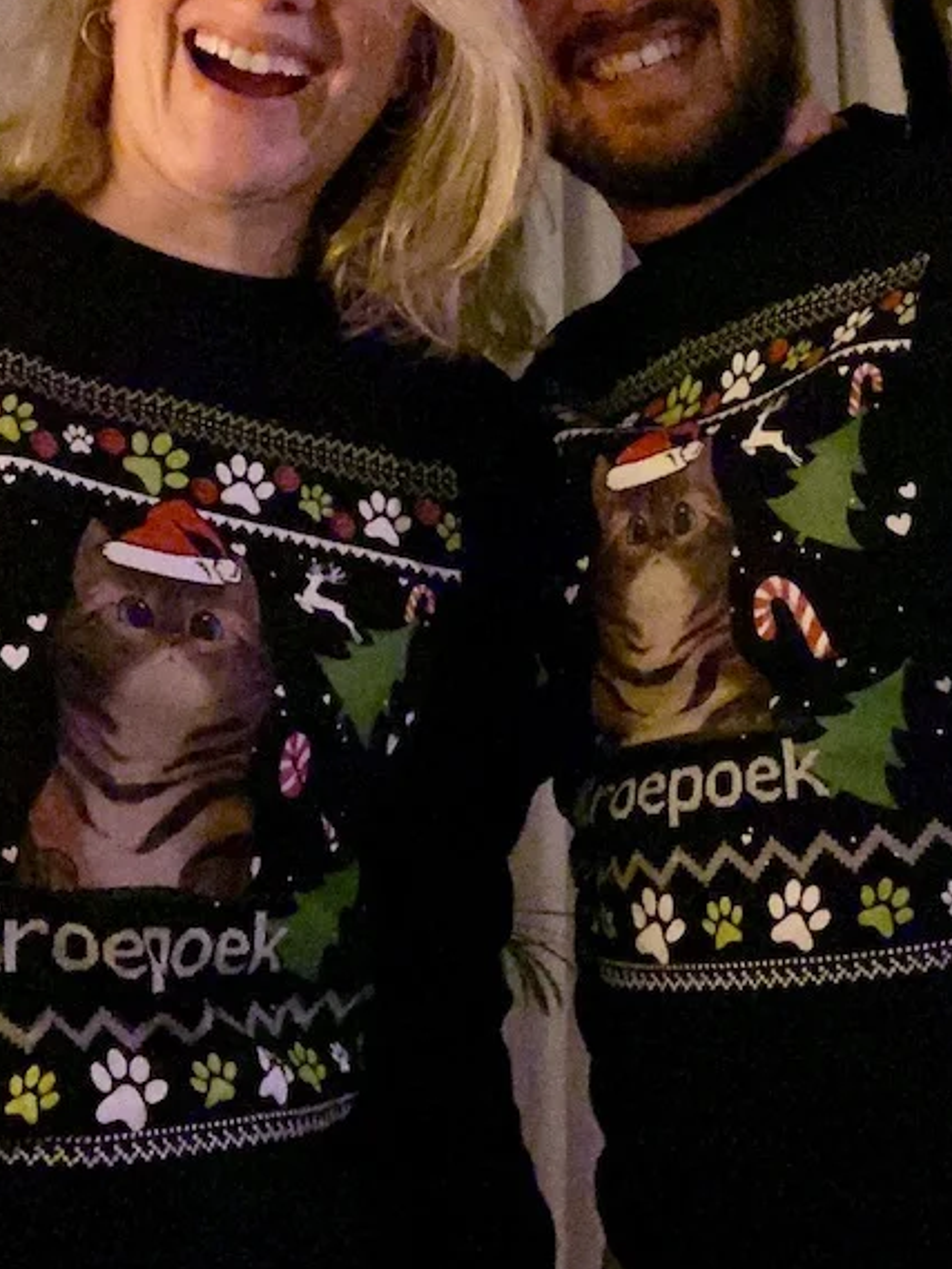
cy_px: 181
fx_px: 1979
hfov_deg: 26.6
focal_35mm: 54
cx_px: 734
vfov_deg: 34.0
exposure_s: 1/15
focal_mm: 2.71
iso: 2000
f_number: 2.2
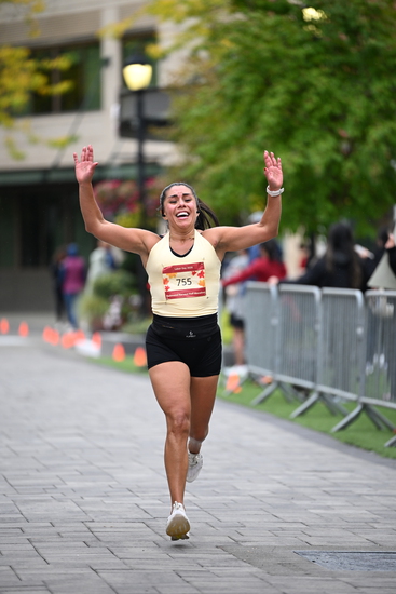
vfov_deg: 10.3
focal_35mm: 200
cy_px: 297
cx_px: 198
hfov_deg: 6.9
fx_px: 3298
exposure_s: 1/1600
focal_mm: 200
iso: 1000
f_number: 2.8
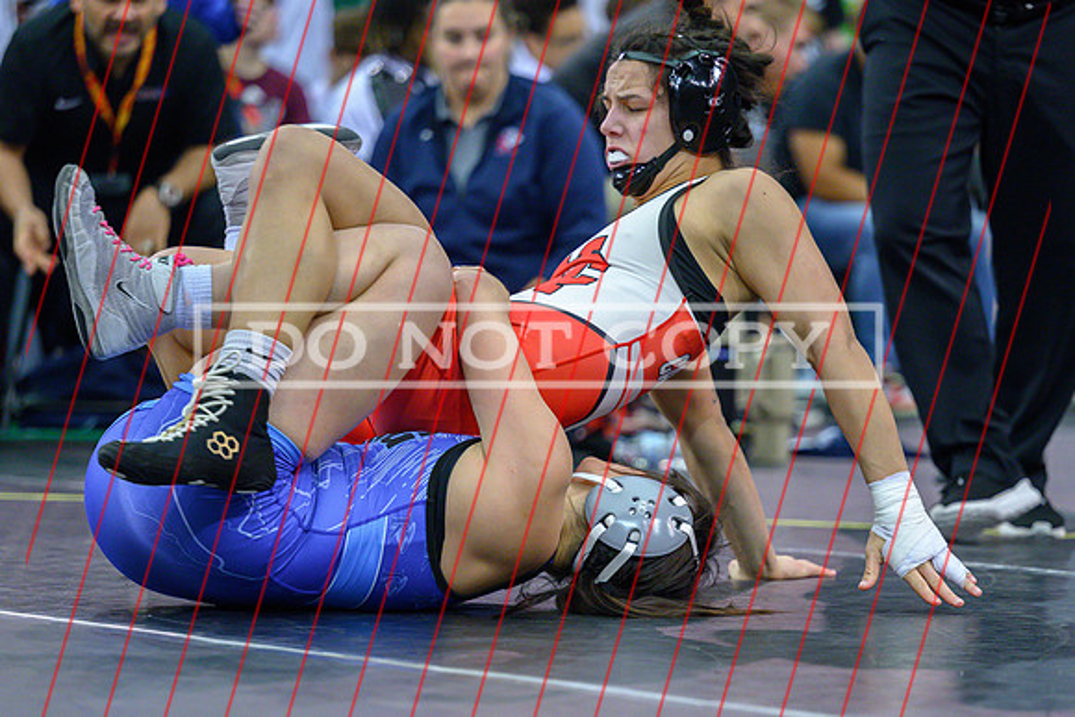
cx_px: 545
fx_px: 5802
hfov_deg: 10.6
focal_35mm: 194
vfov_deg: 7.1
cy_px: 516
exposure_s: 1/800
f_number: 2.8
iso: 4000
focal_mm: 135
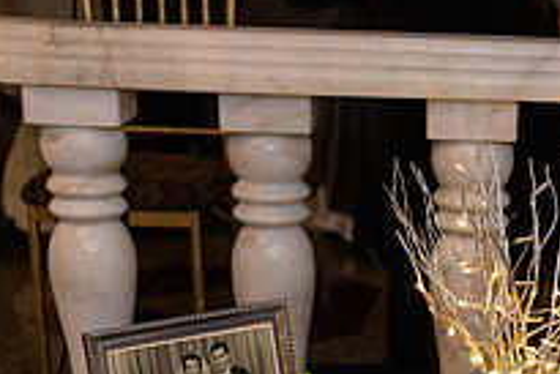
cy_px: 449
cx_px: 519
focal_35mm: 96
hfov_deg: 20.7
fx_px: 1494
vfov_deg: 13.9
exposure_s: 1/125
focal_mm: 34
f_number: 3.2
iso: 800
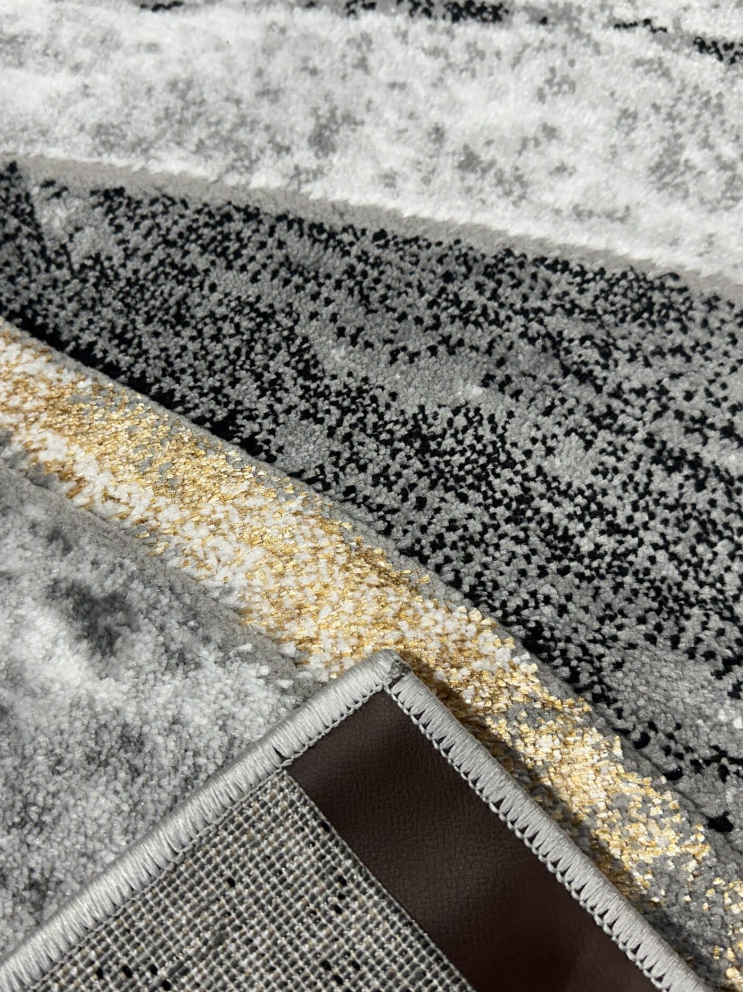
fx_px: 945
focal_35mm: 33
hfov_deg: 42.9
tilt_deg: -64.4
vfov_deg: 55.4
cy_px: 496
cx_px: 348
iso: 100
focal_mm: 6.86
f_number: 1.78
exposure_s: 1/120
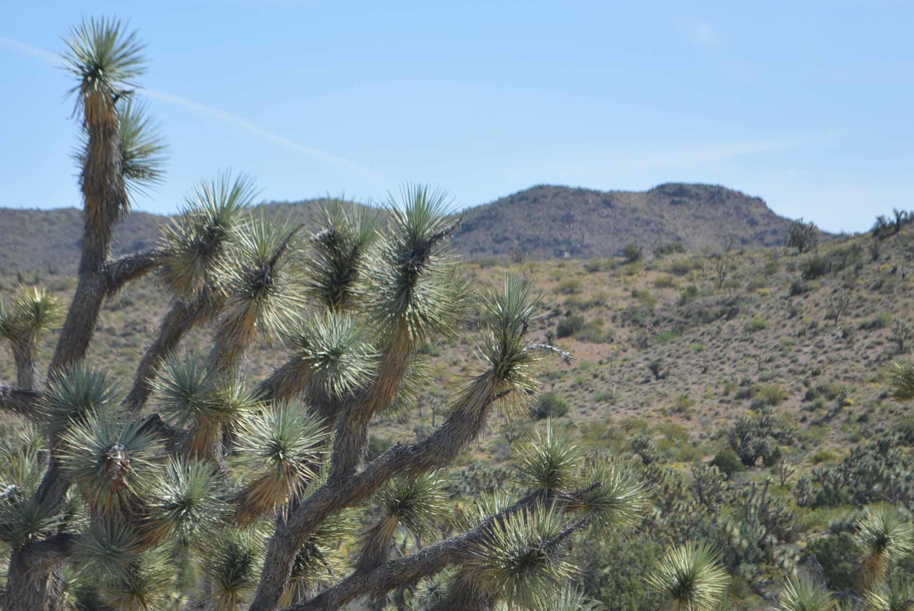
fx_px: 3272
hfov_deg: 15.9
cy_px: 370
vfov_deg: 10.7
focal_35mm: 129
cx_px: 400
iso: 400
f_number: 6.3
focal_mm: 55
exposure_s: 1/1600
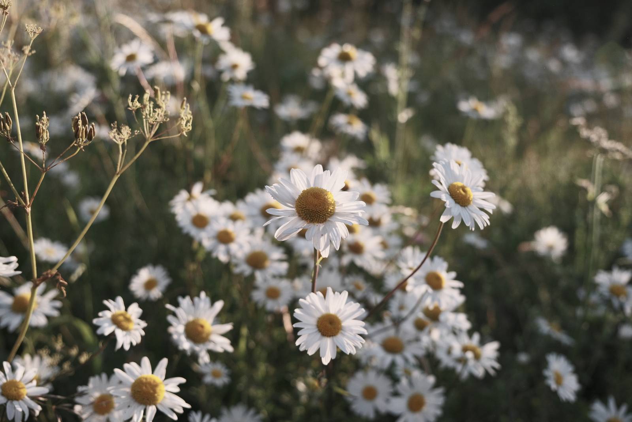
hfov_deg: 47.4
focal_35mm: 41
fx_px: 720
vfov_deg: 32.6
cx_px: 316
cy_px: 211
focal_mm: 27.5
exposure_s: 1/2900
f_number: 4
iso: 640
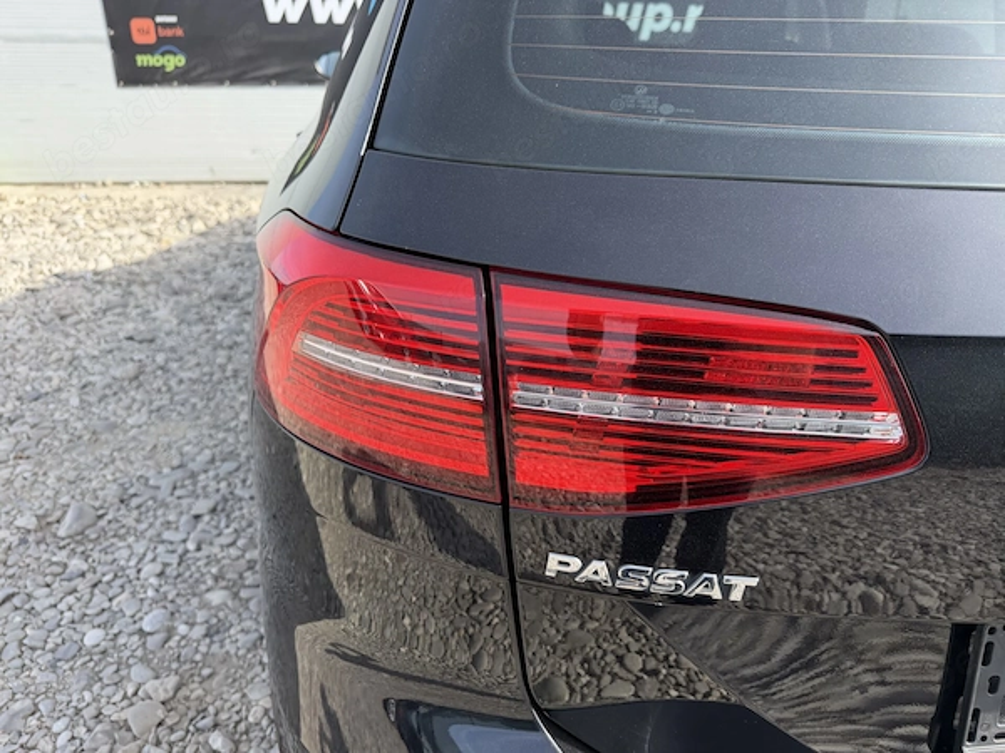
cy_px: 376
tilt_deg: -26.1
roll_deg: -1.5
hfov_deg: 71.6
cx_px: 502
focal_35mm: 24
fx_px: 697
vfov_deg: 56.8
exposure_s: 1/1230
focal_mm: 6.76
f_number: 1.78
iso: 100
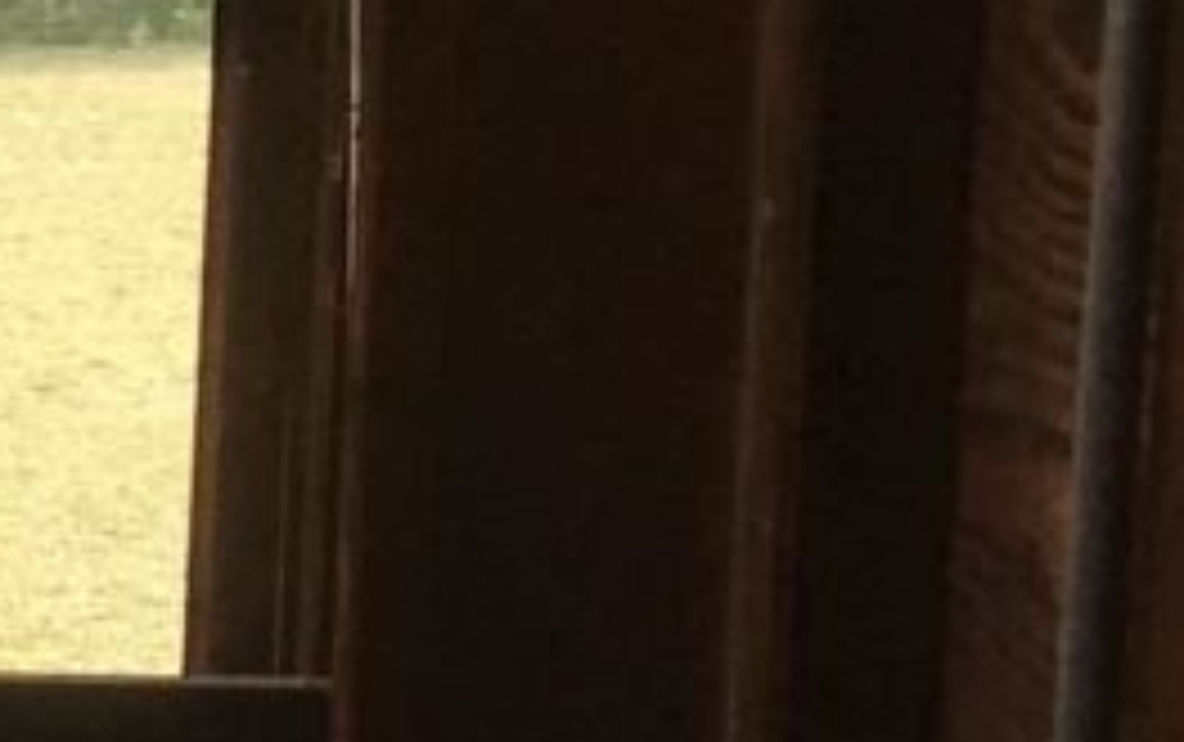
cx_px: -3340
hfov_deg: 7.0
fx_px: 7720
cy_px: 917
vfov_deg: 5.5
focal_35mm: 239
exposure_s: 1/541
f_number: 2.2
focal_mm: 4.15
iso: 25
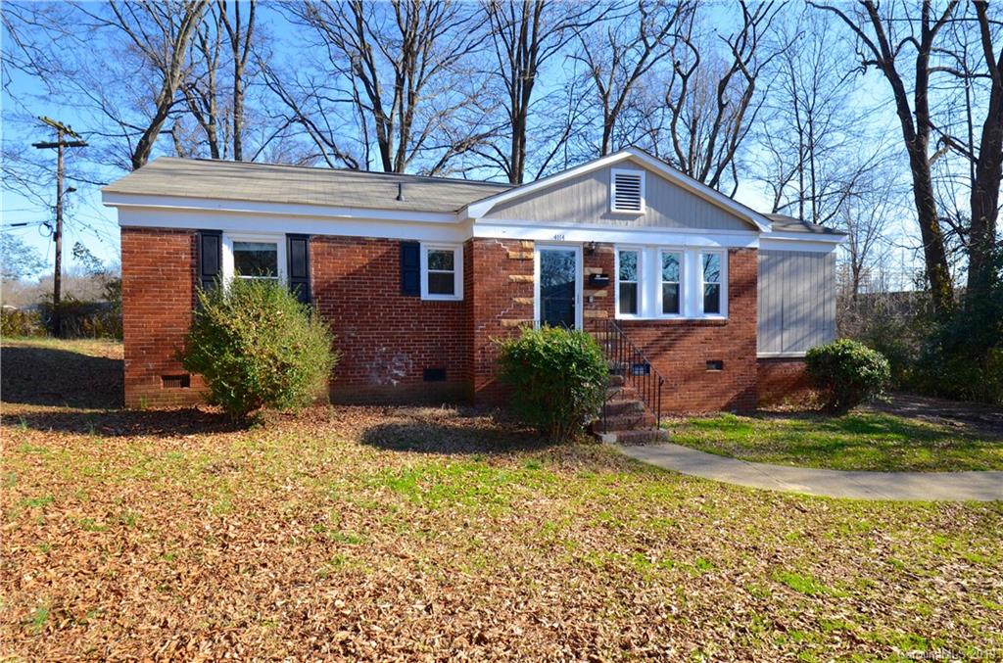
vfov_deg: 59.2
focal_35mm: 21
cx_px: 502
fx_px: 584
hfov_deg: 81.4
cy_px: 332
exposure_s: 1/400
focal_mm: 14
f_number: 10
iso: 640
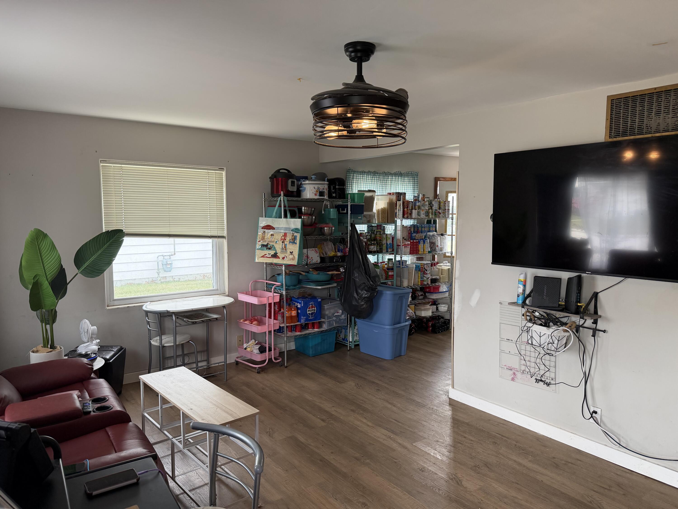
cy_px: 254
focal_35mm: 24
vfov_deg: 56.8
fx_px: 470
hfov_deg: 71.6
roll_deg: +0.1
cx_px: 339
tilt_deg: -6.0
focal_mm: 6.76
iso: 200
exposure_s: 1/228
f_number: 1.78
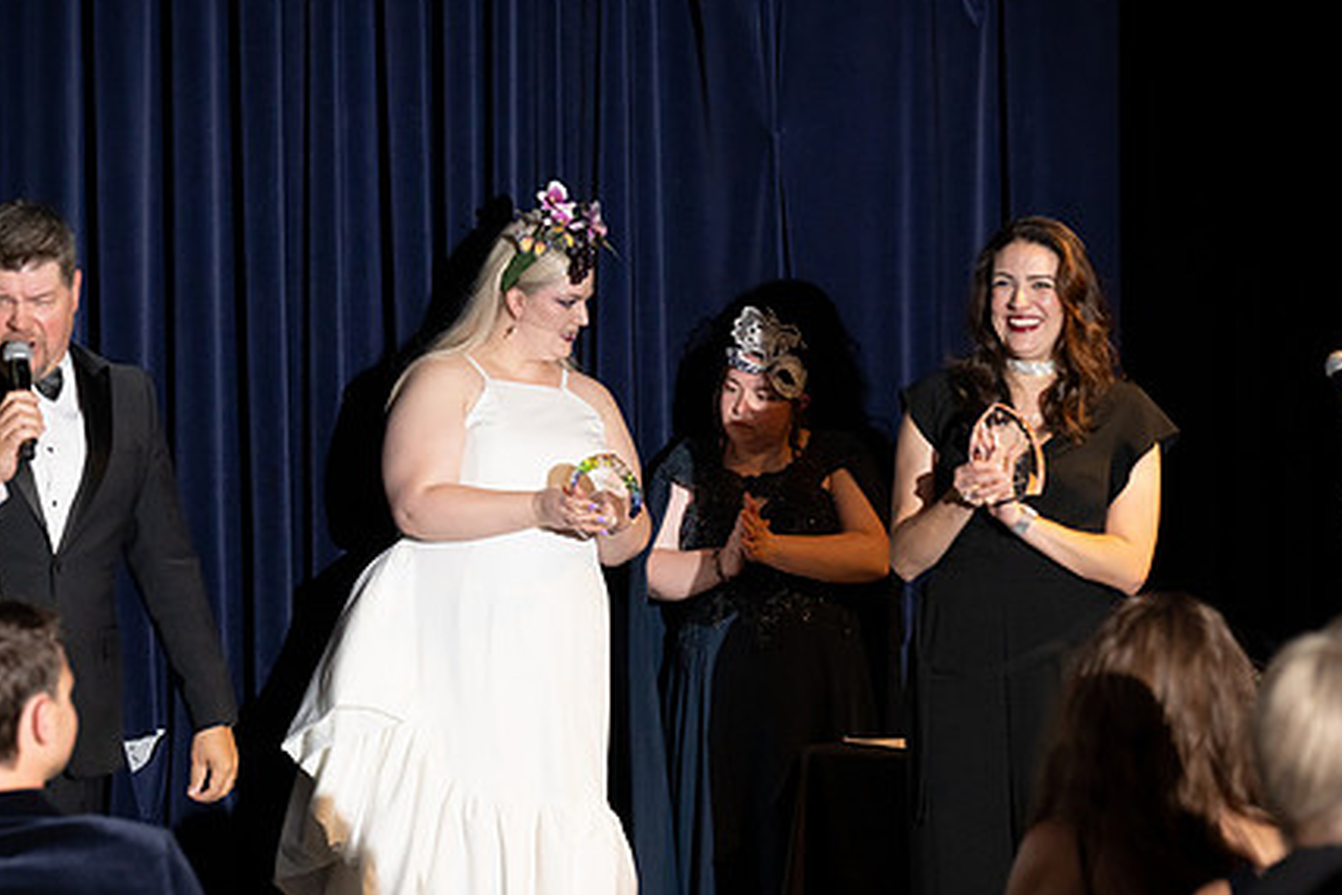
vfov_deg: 8.7
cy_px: 509
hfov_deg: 13.1
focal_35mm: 157
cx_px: 541
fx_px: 5852
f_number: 5
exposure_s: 1/200
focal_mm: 116
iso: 2500
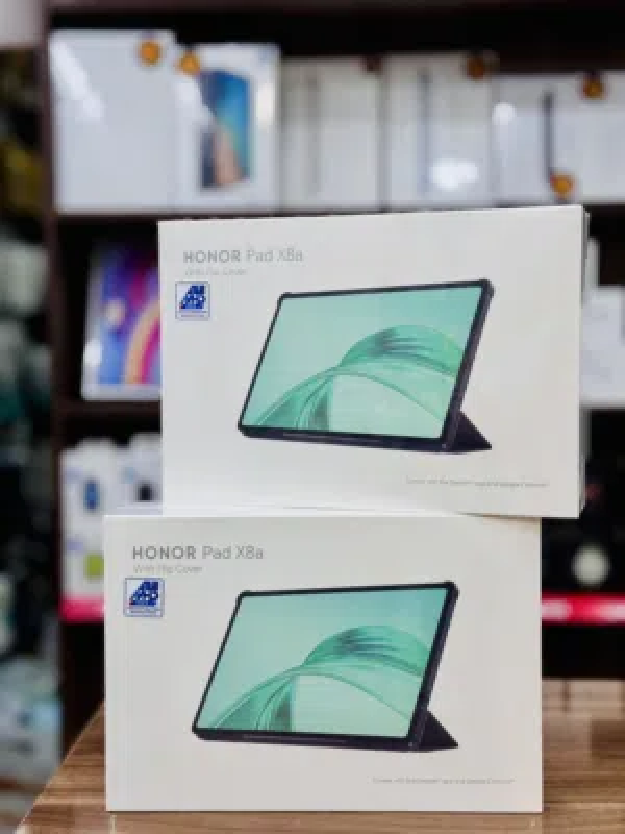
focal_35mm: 48
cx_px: 312
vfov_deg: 39.7
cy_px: 417
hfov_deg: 30.3
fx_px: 1156
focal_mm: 6.76
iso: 50
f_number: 1.78
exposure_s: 1/137
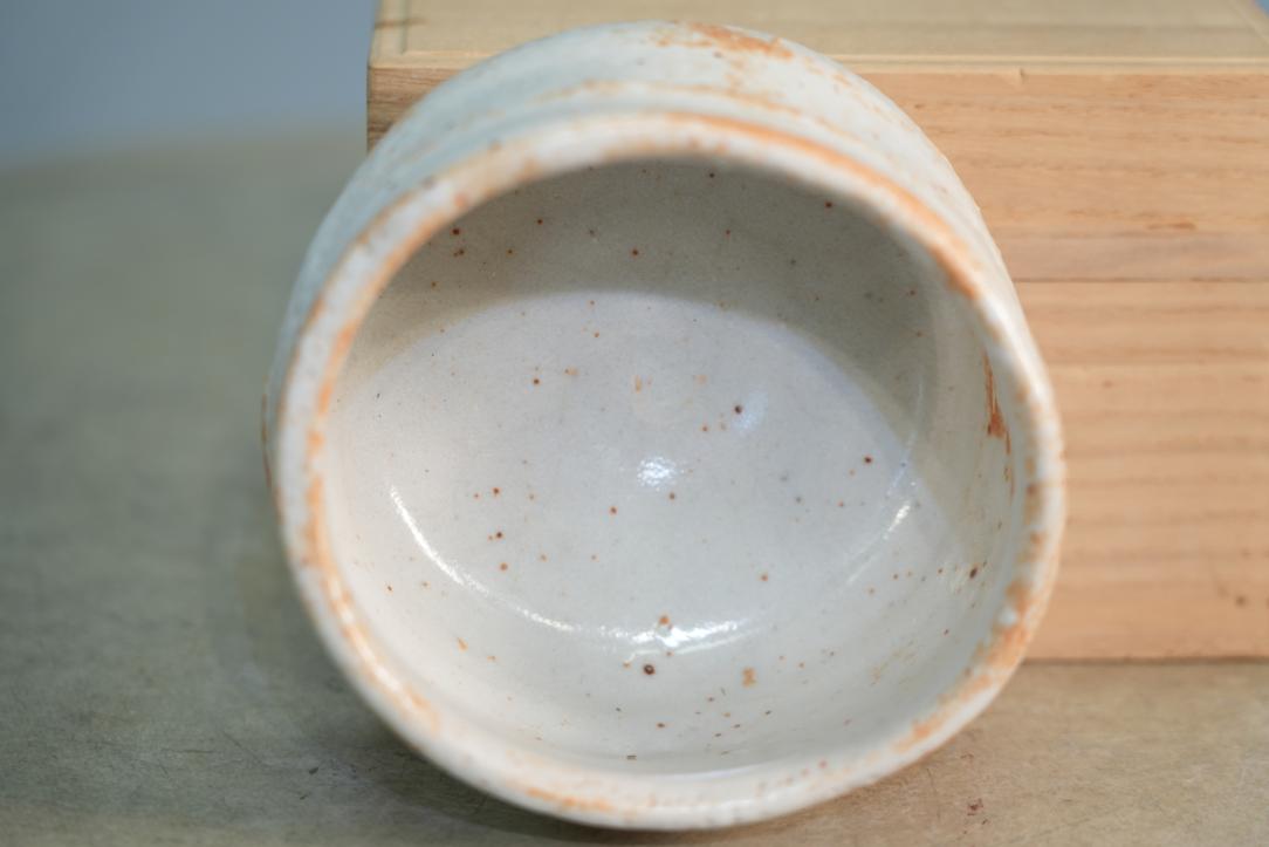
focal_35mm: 101
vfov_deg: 13.6
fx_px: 3560
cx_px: 634
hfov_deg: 20.2
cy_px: 424
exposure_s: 1/125
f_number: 4
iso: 800
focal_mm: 101
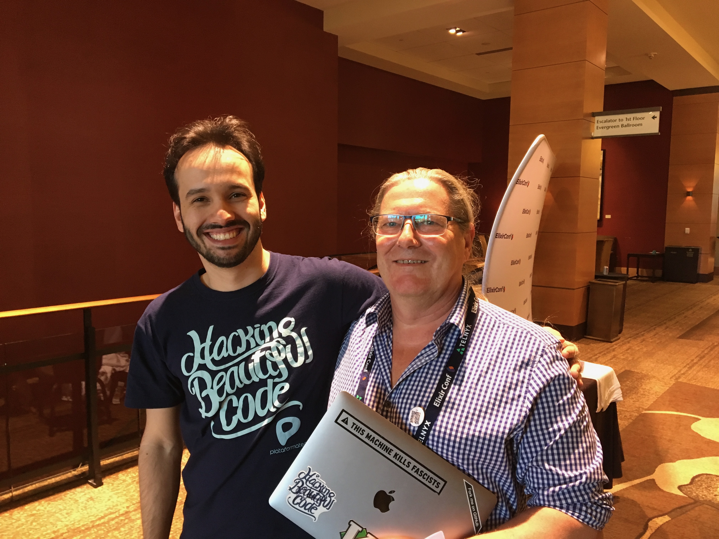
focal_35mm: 29
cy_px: 270
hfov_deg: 61.7
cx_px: 360
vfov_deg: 48.2
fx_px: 602
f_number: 2.2
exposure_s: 1/30
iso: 160
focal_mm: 4.15
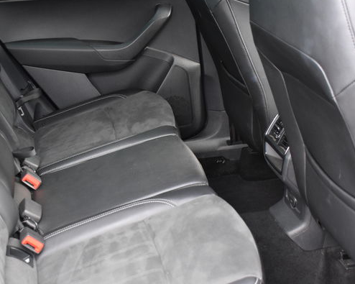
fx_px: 599
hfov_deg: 33.0
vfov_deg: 26.6
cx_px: 164
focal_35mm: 57
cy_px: 161
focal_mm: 20
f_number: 3.5
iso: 1100
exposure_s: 1/60
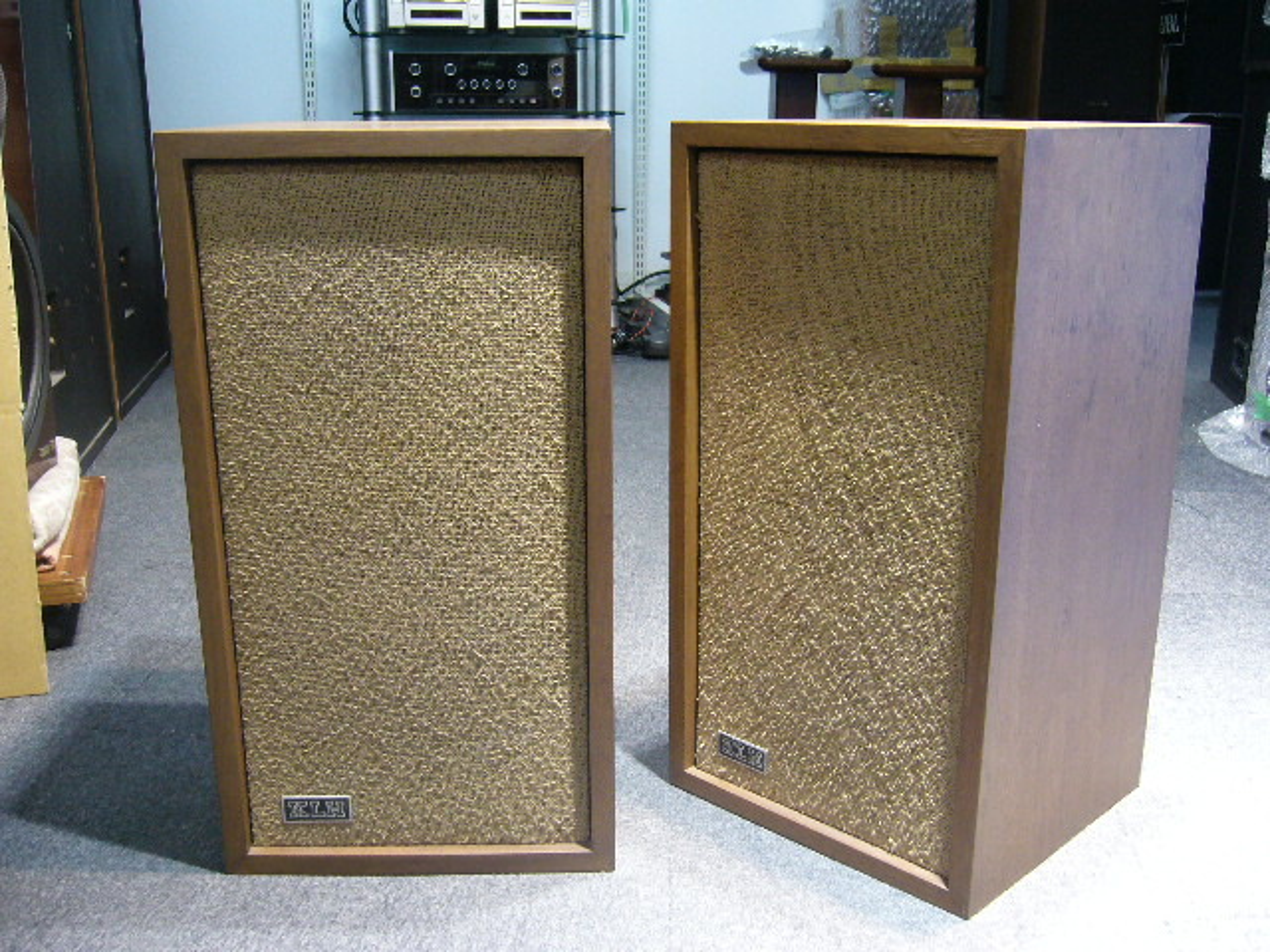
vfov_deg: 40.7
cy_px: 476
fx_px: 1284
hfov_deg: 52.6
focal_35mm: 35
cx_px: 635
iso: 200
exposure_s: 1/10
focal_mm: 5.8
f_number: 2.8
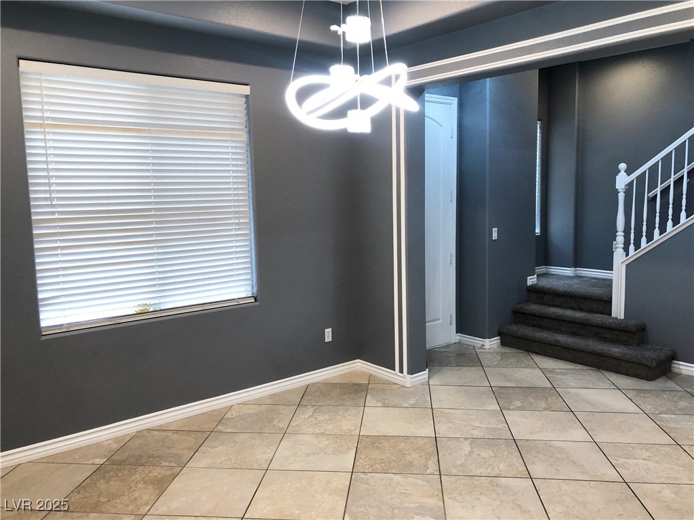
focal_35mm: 28
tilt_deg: -7.0
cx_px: 347
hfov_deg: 63.4
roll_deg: +1.5
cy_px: 260
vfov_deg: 49.7
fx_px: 561
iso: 40
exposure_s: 1/24
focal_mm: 4
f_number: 1.8
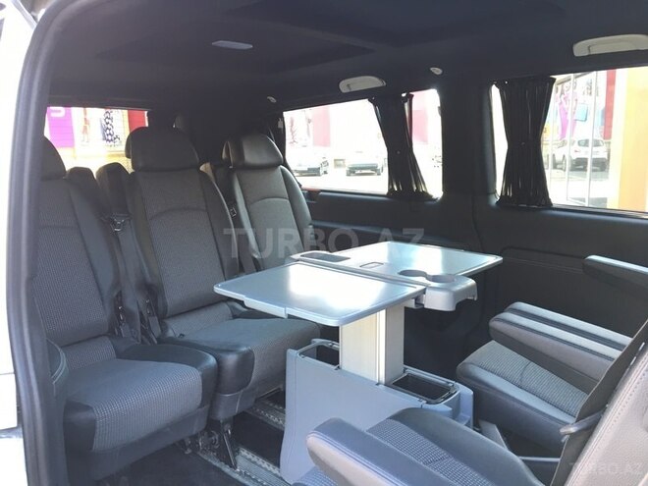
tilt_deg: -10.0
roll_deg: +1.1
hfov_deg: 61.7
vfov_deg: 48.2
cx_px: 324
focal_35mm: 29
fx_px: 543
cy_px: 243
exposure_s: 1/33
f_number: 2.2
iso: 40
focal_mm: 4.15
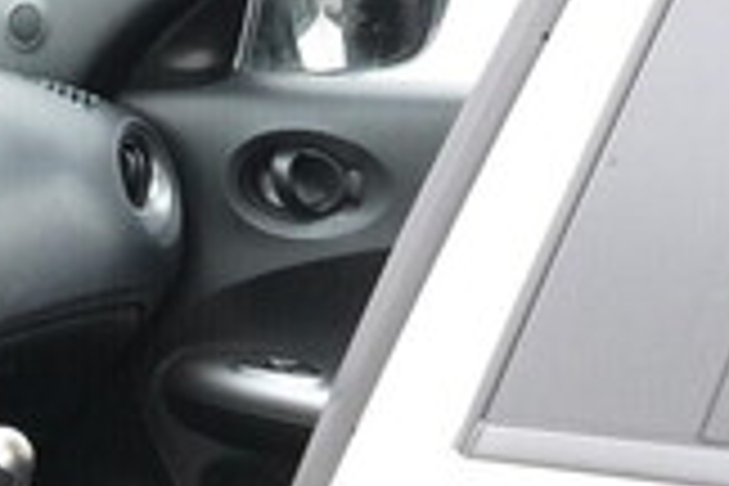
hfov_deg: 15.6
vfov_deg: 10.9
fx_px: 2470
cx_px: -342
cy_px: 662
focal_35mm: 122
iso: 5000
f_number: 9
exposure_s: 1/100
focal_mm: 24
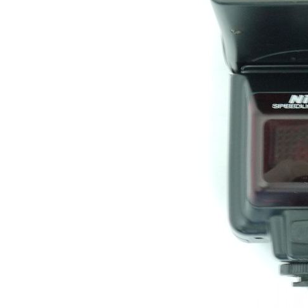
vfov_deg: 27.9
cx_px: 324
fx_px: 614
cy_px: 97
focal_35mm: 61
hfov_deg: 26.3
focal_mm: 14
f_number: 8
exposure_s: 1/8
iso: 800
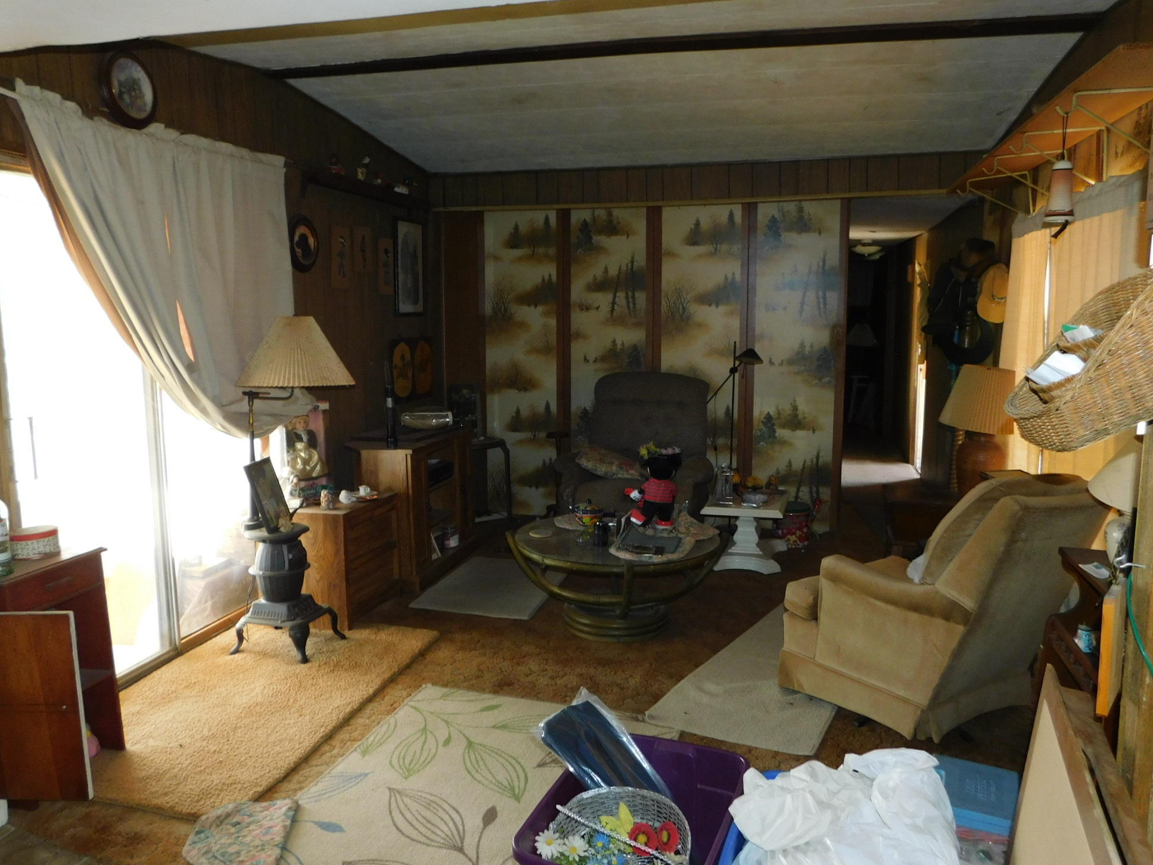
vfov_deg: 51.4
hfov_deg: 65.3
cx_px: 581
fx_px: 899
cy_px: 435
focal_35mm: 27
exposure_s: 1/30
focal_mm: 4
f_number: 3
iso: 200
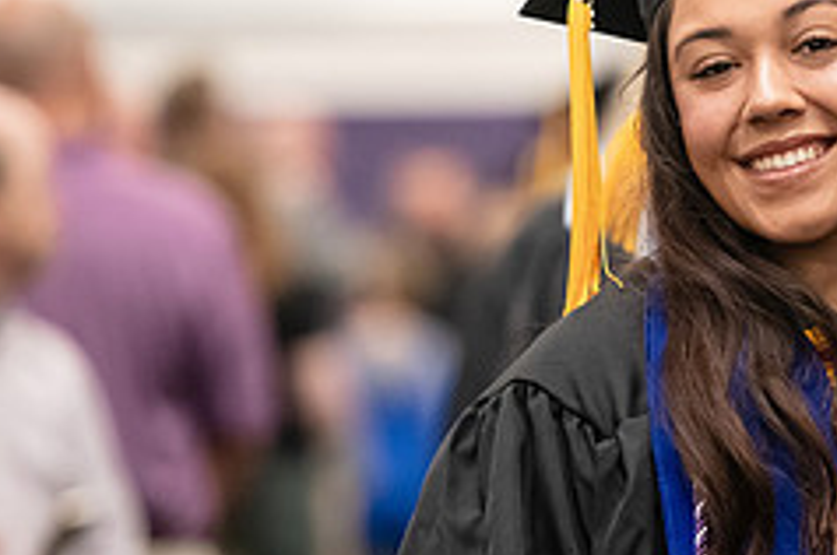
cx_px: 739
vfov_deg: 3.3
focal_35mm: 415
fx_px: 9636
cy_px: 272
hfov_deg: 5.0
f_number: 3.2
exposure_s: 1/200
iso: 3200
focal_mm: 170
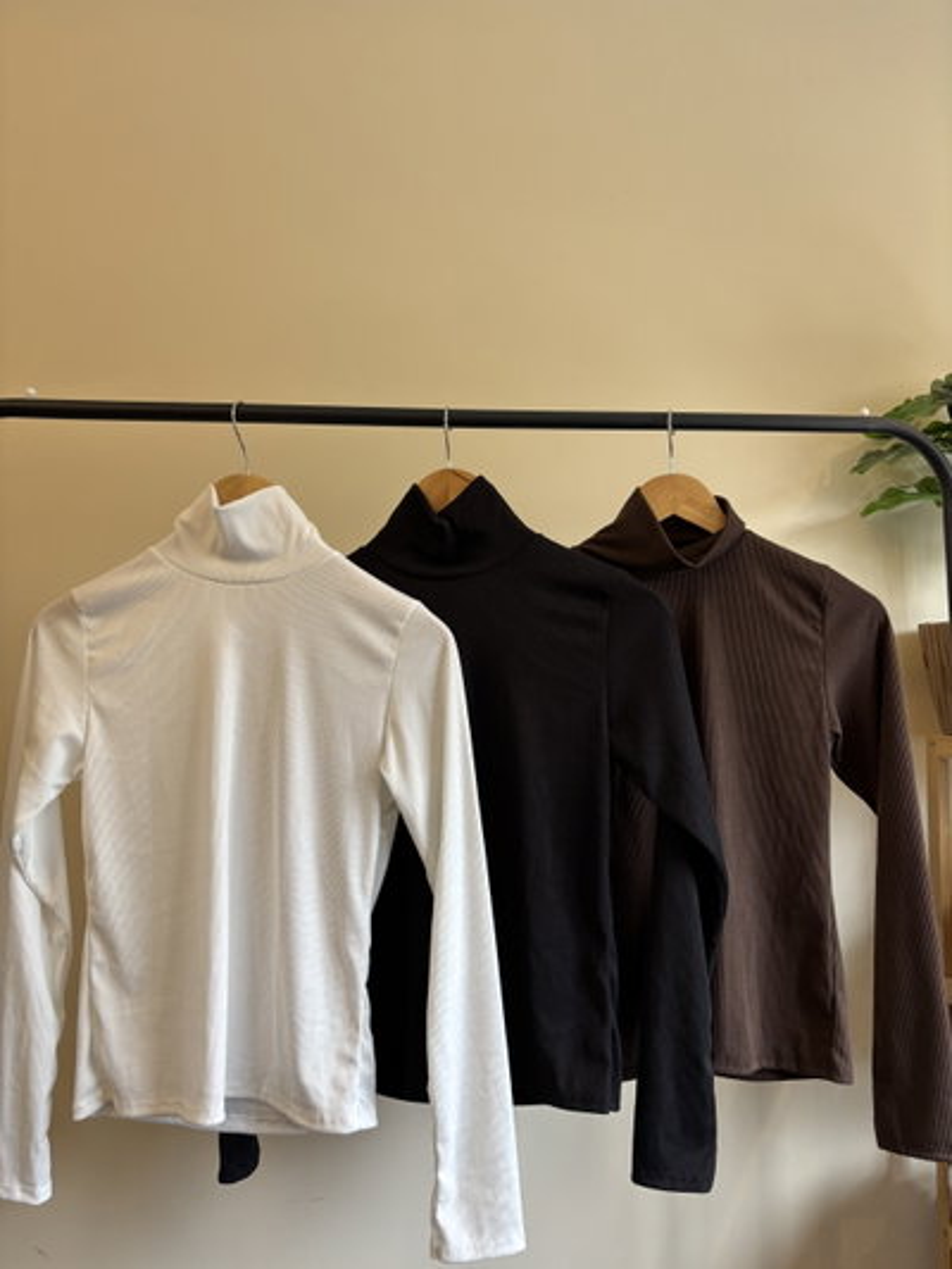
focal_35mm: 26
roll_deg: -0.2
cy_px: 634
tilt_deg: +2.4
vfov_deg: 67.3
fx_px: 953
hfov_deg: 53.1
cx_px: 476
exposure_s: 1/112
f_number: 1.6
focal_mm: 5.96
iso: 125
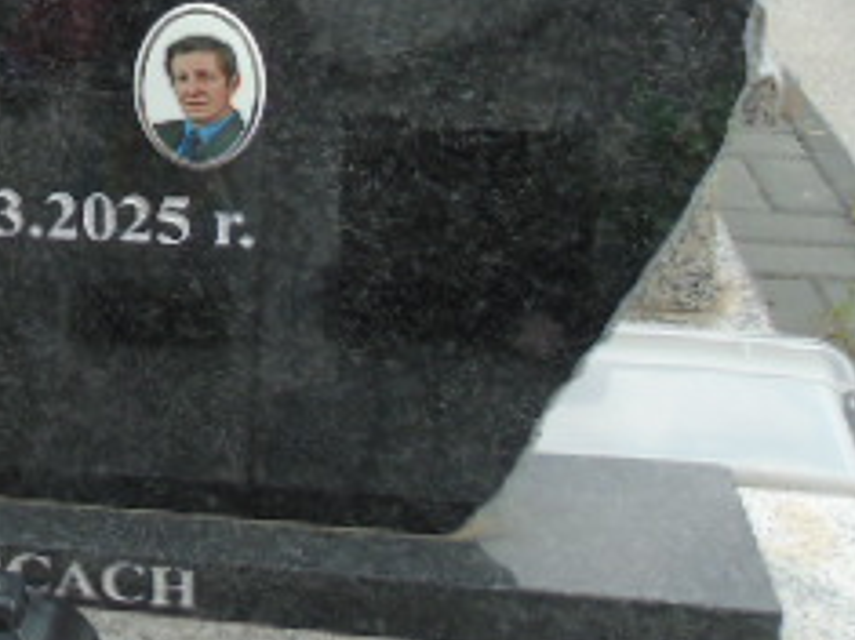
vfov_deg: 20.4
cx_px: -156
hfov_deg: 25.7
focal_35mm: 68
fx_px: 1679
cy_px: -98
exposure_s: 1/250
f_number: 3.4
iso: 80
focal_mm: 4.4
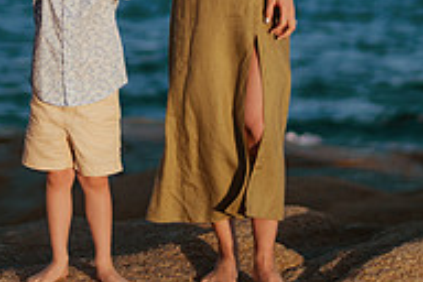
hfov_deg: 11.7
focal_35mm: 175
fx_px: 2056
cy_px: -50
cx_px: 79
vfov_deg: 7.8
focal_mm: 58
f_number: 1.8
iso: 100
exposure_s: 1/5000
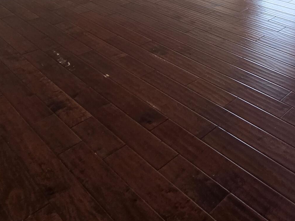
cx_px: 219
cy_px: -52
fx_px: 332
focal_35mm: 39
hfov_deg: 46.3
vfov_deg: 30.5
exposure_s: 1/60
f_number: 2.2
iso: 125
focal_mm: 2.2
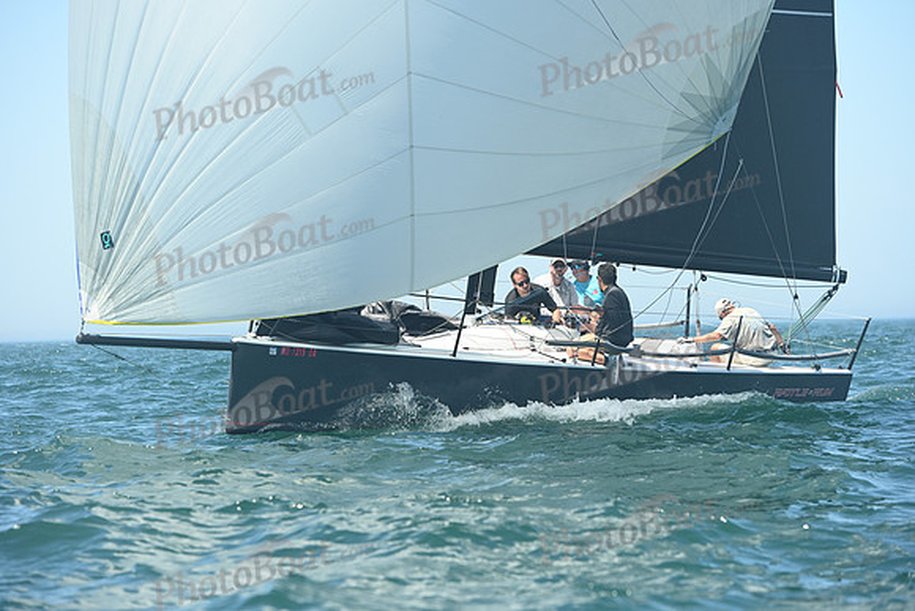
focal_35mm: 160
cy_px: 306
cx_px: 458
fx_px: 4067
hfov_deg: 12.8
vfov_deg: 8.6
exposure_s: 1/1000
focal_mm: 160
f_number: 5.6
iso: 320
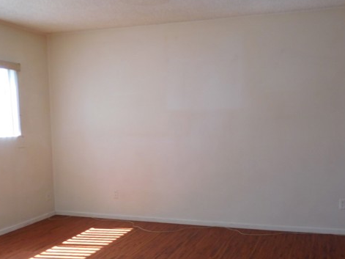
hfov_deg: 53.1
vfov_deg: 41.7
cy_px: 142
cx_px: 226
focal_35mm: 34
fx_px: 339
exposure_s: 1/60
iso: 125
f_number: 3.4
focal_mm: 4.5
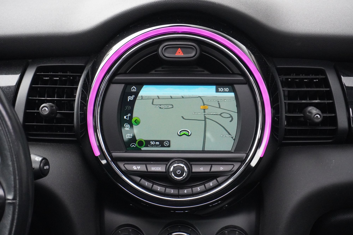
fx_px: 706
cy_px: 118
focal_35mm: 72
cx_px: 176
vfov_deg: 19.0
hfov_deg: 28.1
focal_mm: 48
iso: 5000
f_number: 5.6
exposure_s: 1/80
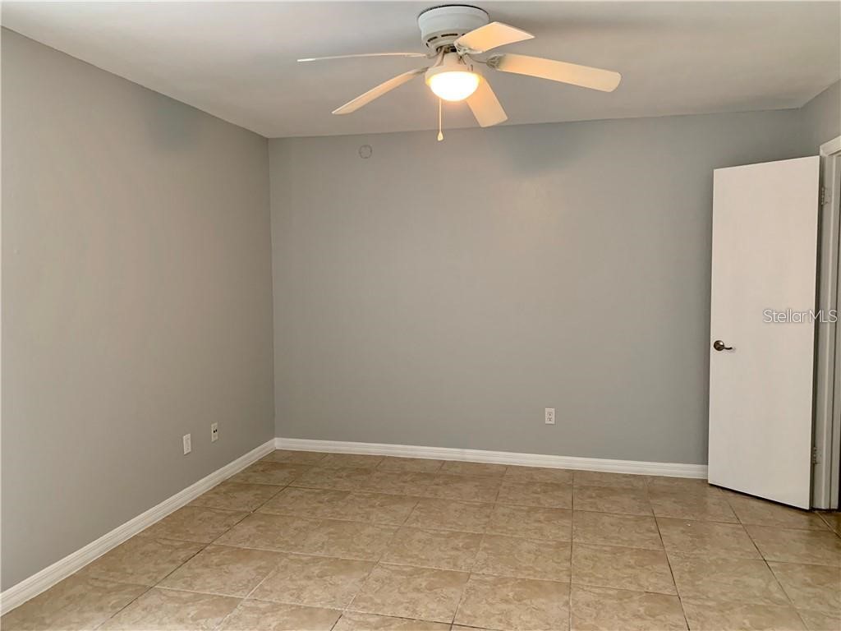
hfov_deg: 67.3
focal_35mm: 26
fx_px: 632
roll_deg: +0.9
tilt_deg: -3.9
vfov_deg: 53.1
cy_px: 316
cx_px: 420
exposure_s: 1/60
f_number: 1.8
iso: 160
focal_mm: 4.25
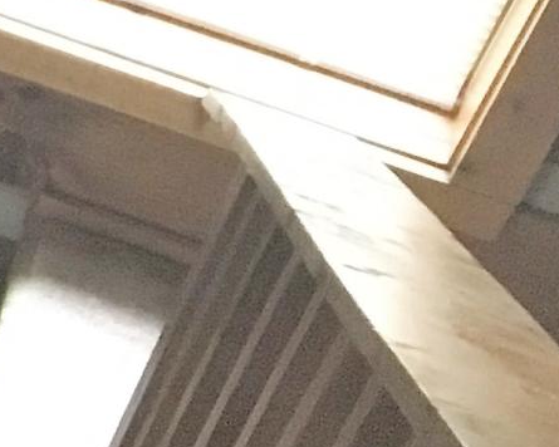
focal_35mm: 191
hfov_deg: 8.3
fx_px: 3160
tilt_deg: -43.4
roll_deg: +0.1
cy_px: -283
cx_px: -1206
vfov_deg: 7.9
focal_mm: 4.15
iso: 200
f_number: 2.2
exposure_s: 1/15
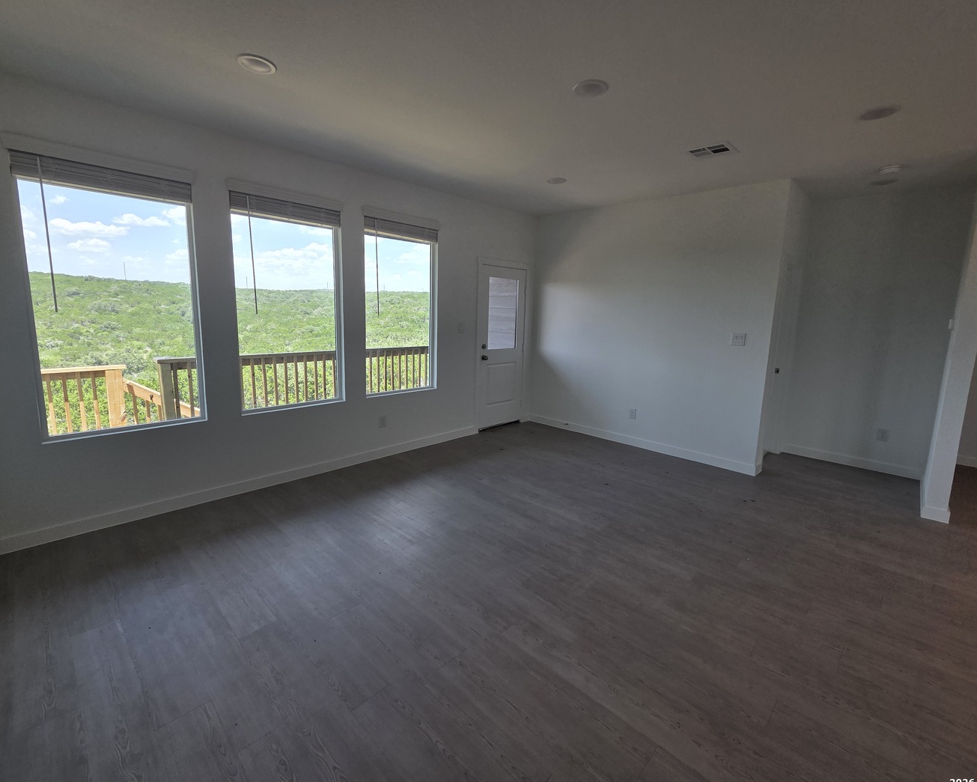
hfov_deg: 100.7
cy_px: 384
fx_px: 405
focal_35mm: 14
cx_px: 490
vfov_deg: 88.0
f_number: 2.2
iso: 50
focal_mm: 2.2
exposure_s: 1/224
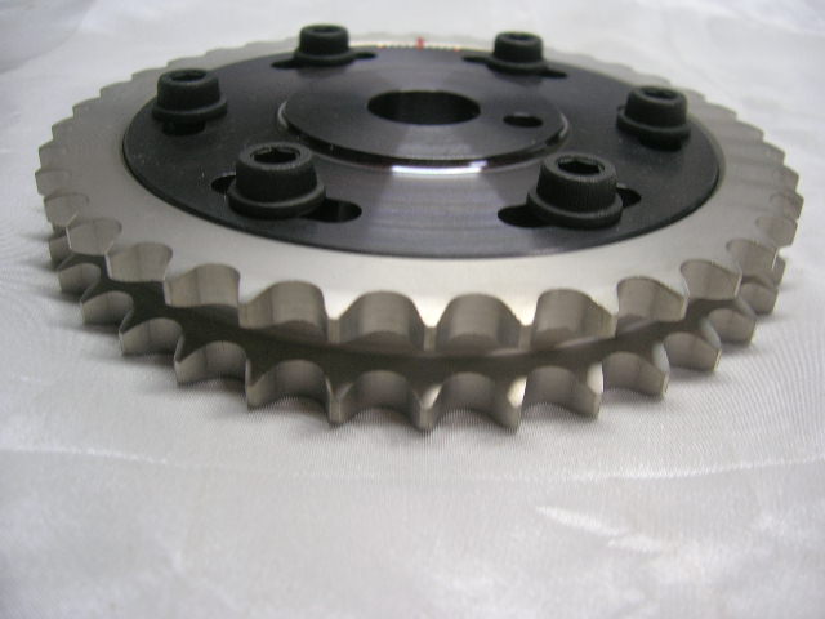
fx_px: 810
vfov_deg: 41.8
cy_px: 310
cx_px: 412
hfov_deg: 54.0
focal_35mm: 34
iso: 50
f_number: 2.9
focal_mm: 5.7
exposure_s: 1/9.4
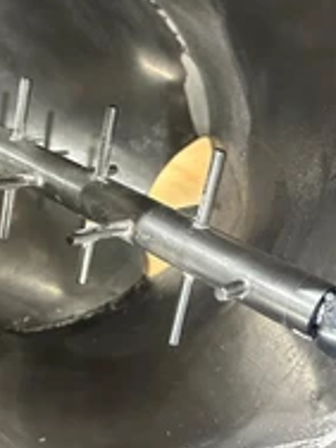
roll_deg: +2.8
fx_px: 660
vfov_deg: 37.5
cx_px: 107
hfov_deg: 28.3
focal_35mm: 51
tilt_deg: -35.0
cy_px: 200
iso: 640
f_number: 1.78
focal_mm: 6.86
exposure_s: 1/60
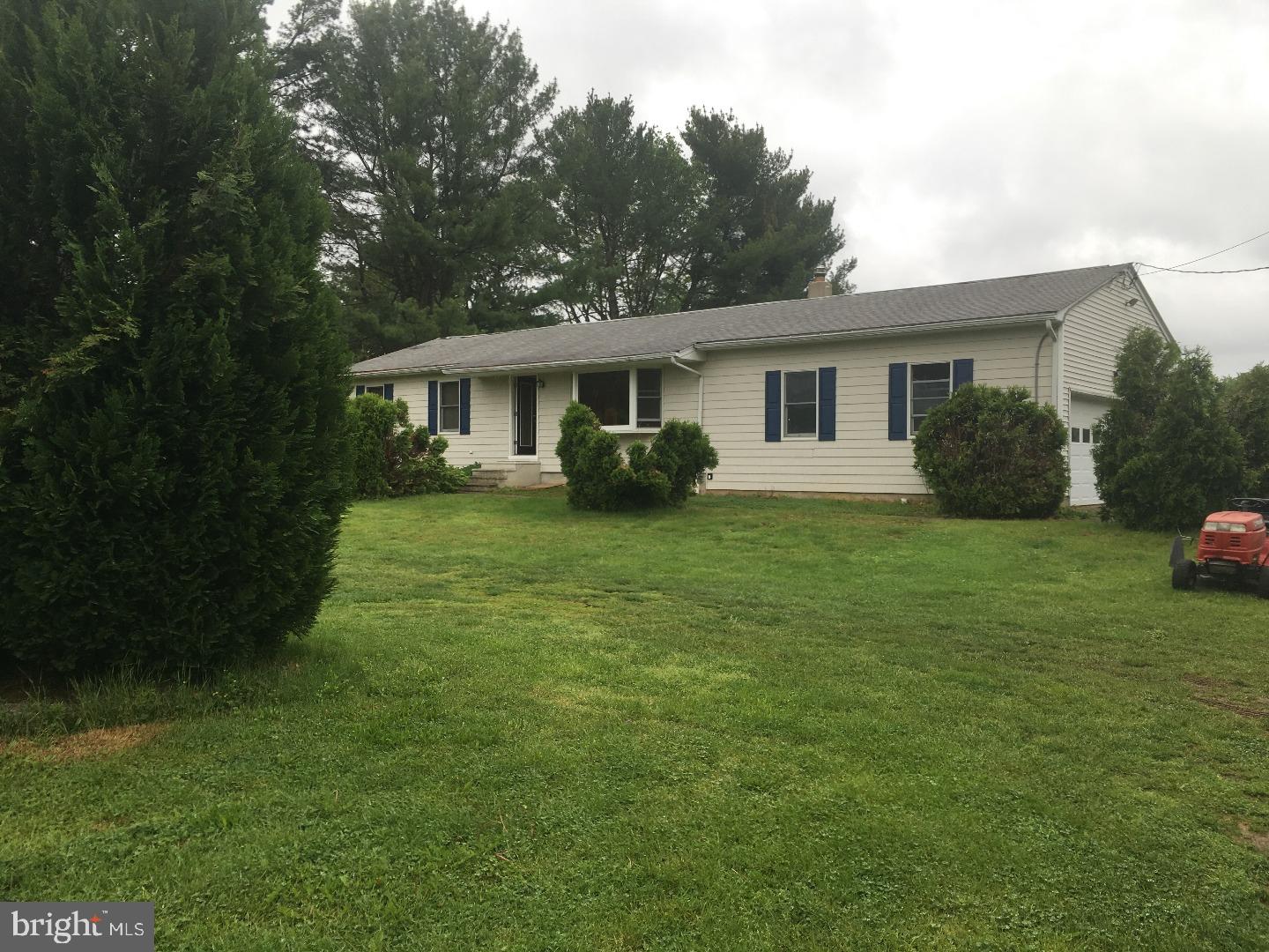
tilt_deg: -2.5
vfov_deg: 48.2
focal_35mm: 29
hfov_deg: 61.7
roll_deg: +0.5
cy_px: 476
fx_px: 1063
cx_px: 634
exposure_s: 1/330
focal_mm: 4.15
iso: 25
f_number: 2.2
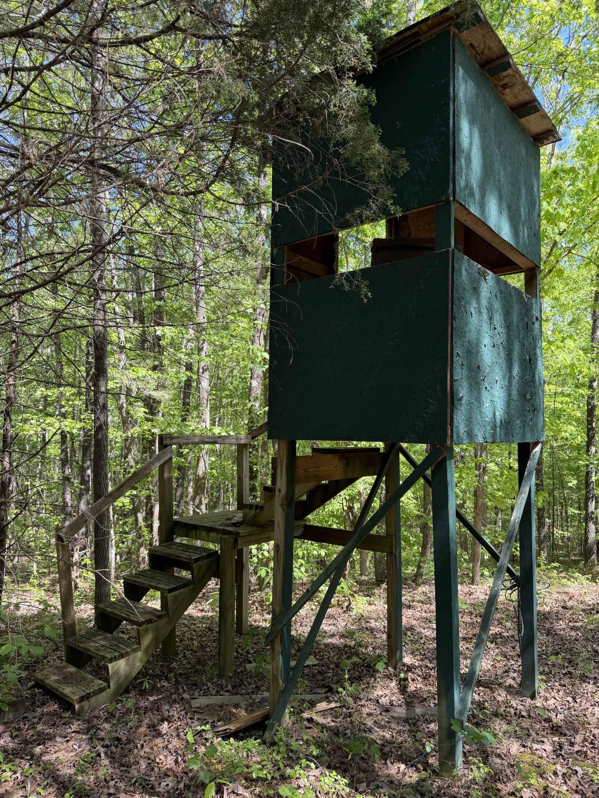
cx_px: 300
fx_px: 554
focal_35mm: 24
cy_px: 399
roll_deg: -0.1
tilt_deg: +3.2
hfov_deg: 56.8
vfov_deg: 71.6
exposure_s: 1/317
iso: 80
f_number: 1.78
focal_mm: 6.76
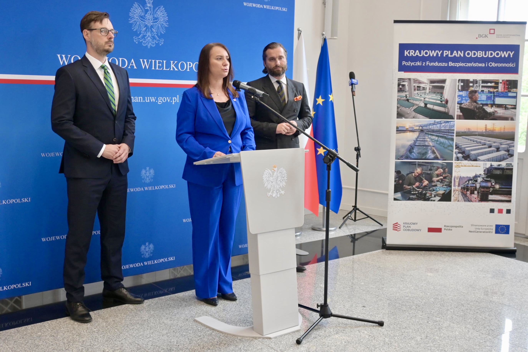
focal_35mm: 39
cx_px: 264
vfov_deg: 34.2
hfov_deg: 49.6
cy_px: 176
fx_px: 572
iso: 640
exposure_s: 1/60
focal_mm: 26
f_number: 4.5
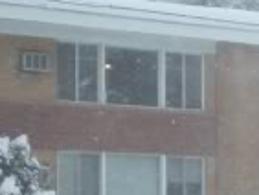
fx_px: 1498
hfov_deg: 9.5
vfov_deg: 7.4
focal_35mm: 200
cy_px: 261
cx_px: 435
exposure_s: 1/246
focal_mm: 7.4
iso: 64
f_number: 3.5
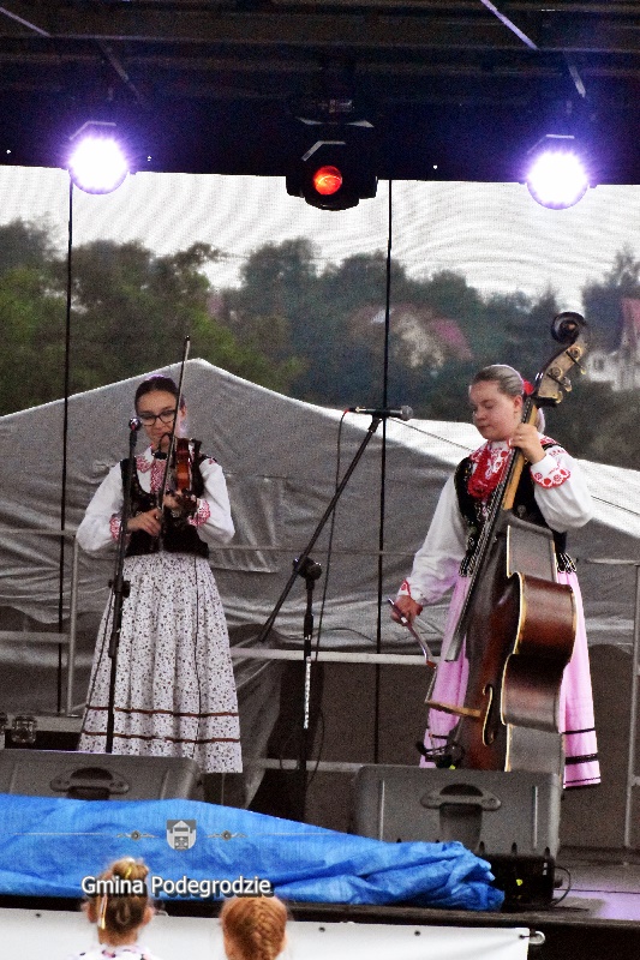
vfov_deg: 11.0
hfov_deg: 7.3
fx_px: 5002
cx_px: 320
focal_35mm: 188
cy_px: 480
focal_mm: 125
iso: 25600
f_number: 11
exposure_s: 1/2000
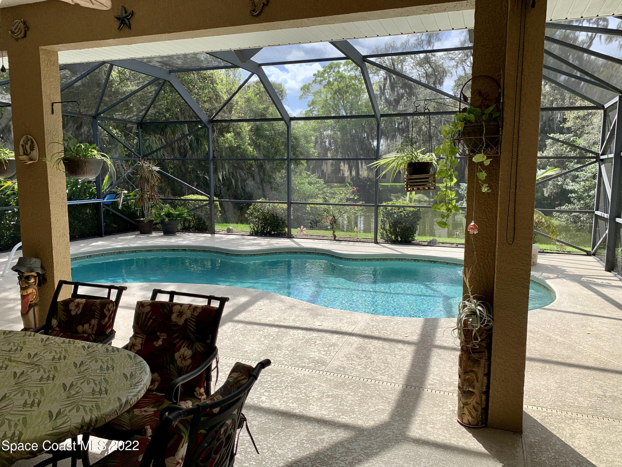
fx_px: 467
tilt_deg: -7.5
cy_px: 234
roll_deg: -0.6
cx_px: 311
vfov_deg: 53.1
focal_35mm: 26
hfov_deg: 67.3
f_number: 1.8
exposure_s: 1/1250
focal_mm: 4.25
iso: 25
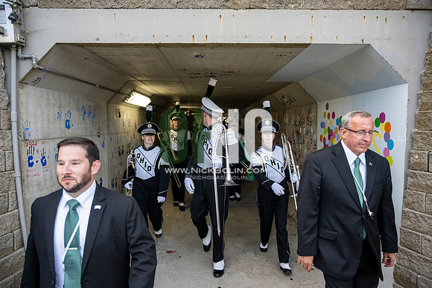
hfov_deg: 73.7
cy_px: 144
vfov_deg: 53.2
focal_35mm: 24
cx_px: 216
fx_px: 288
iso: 1600
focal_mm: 24
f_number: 4
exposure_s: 1/800
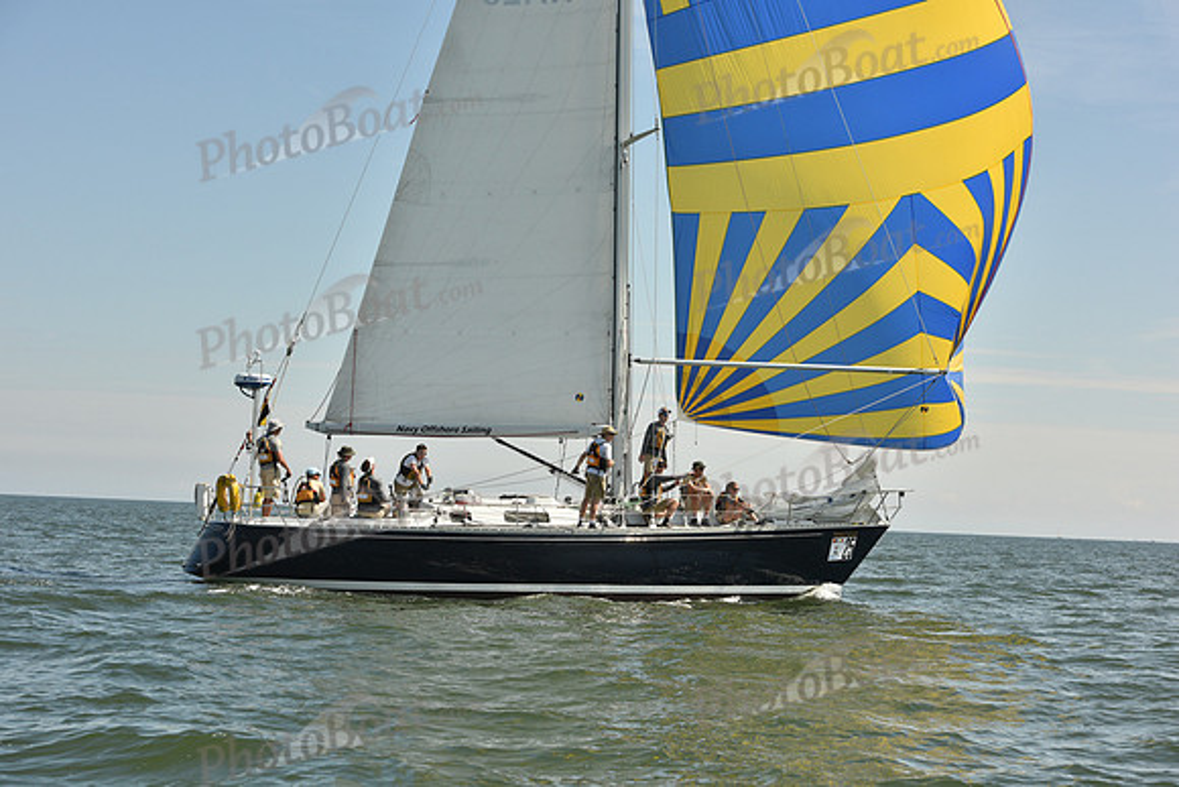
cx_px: 590
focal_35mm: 70
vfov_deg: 19.5
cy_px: 394
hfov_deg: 28.8
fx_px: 2293
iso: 320
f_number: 9
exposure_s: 1/1000
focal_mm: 70
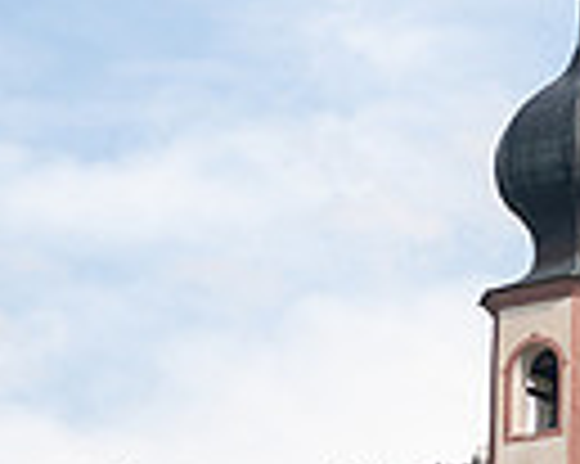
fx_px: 3482
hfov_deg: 9.1
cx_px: 1012
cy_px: 455
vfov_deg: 7.6
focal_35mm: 203
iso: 320
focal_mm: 48
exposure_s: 1/400
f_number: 8
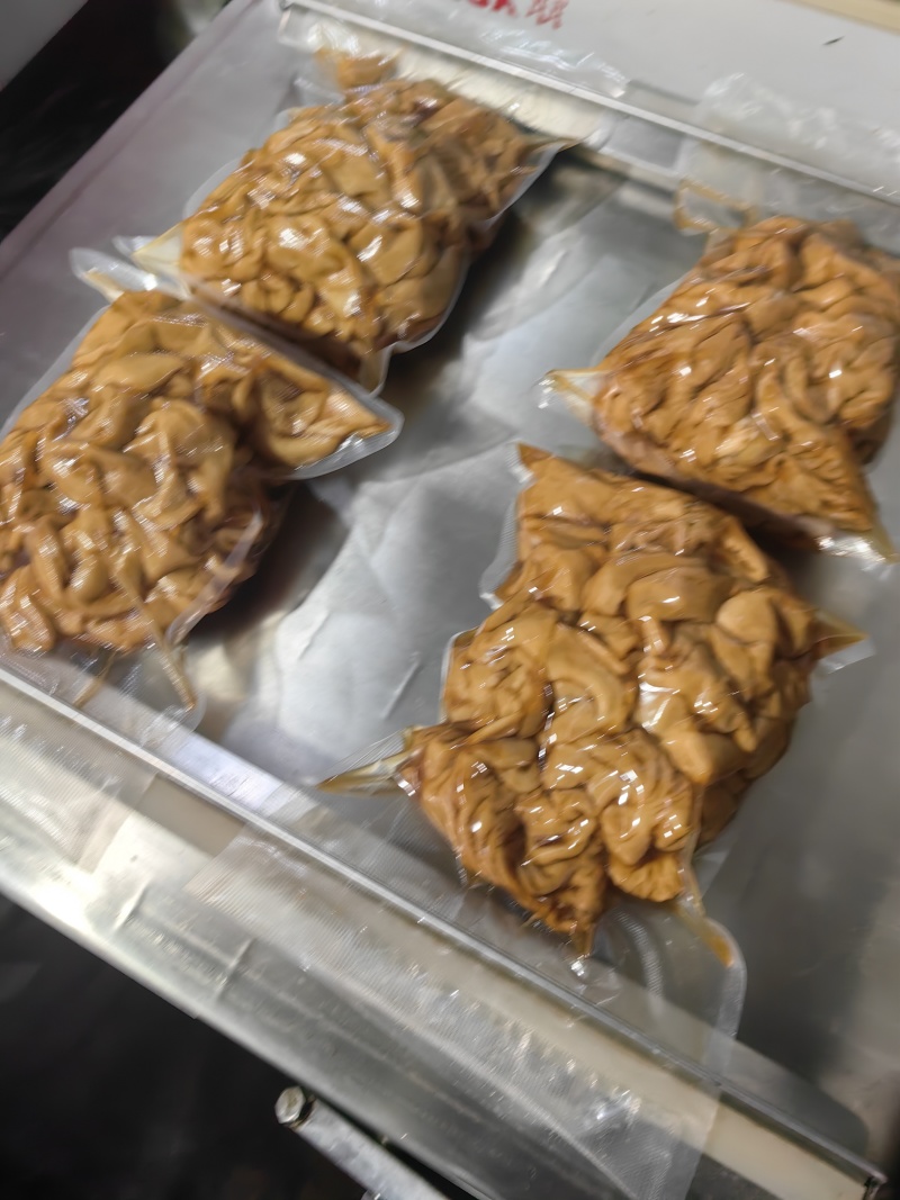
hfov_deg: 51.3
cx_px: 450
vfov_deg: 65.3
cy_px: 600
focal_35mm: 27
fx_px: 936
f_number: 2
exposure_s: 1/50
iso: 100
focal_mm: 5.75
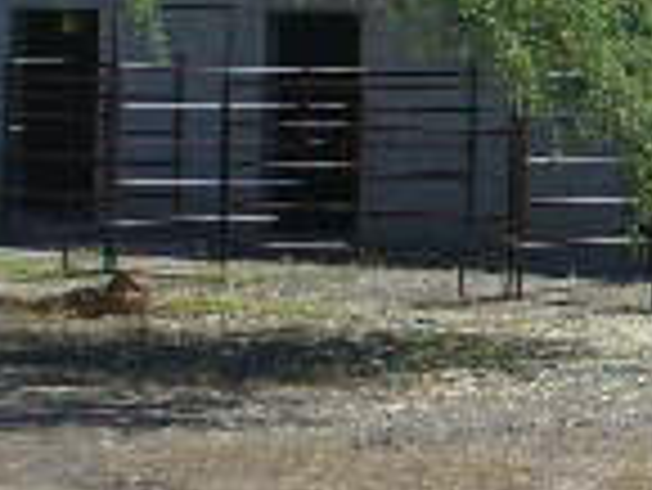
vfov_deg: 9.1
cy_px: 247
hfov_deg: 10.8
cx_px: 1394
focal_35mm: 163
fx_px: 3073
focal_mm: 6.1
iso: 80
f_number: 5.6
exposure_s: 1/250
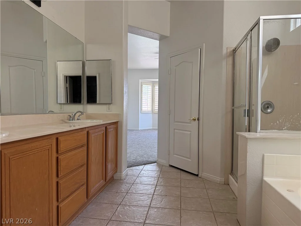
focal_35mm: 24
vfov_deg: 56.8
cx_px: 150
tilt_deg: +0.6
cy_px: 113
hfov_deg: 71.6
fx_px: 209
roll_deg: -0.4
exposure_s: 1/120
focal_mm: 6.76
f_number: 1.78
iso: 250
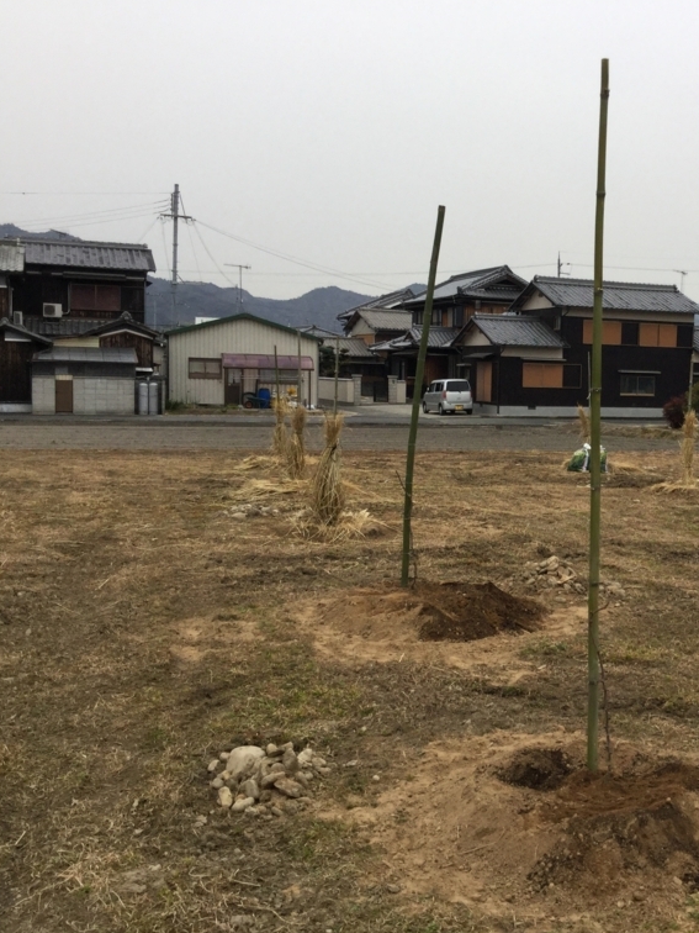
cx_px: 610
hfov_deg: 32.8
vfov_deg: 44.8
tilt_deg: -4.4
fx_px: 1131
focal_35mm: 42
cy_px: 465
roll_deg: -1.7
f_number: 2.4
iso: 25
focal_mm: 3.3
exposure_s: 1/120
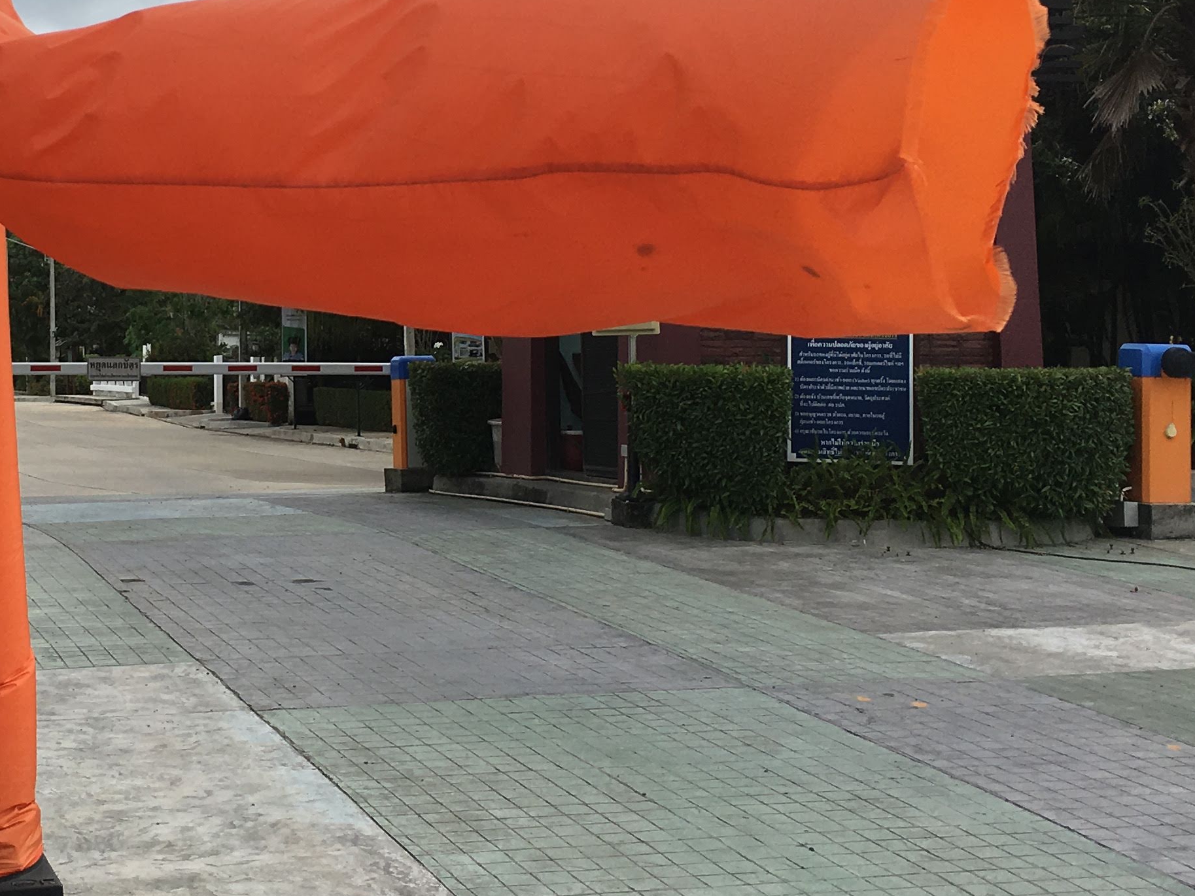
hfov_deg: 29.5
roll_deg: -1.0
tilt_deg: +2.7
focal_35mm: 64
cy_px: 259
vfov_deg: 22.8
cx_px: 218
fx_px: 2209
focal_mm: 4.15
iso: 25
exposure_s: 1/916
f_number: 2.2
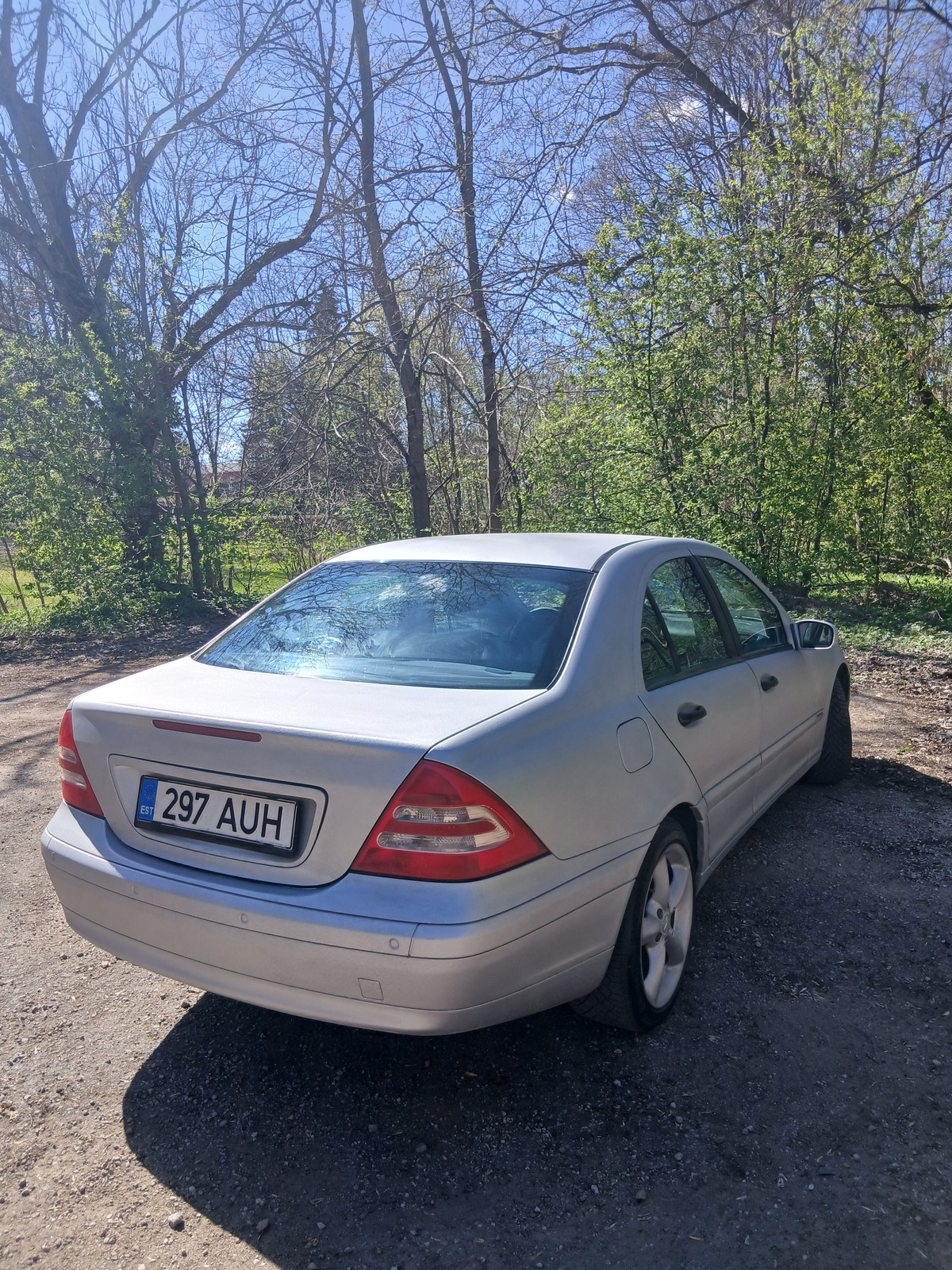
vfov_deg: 67.3
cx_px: 476
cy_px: 635
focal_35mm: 26
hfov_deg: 53.1
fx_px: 953
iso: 20
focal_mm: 3.98
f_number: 1.8
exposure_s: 1/317
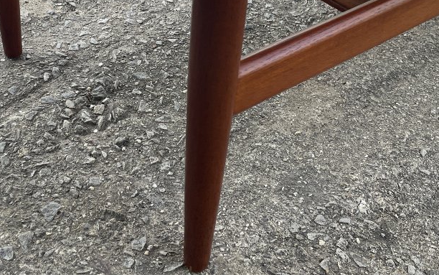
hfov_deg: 37.3
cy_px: 15
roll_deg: +1.4
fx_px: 646
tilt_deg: -27.7
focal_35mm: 54
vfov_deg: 23.2
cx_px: 162
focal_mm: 4.2
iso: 32
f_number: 1.6
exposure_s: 1/678
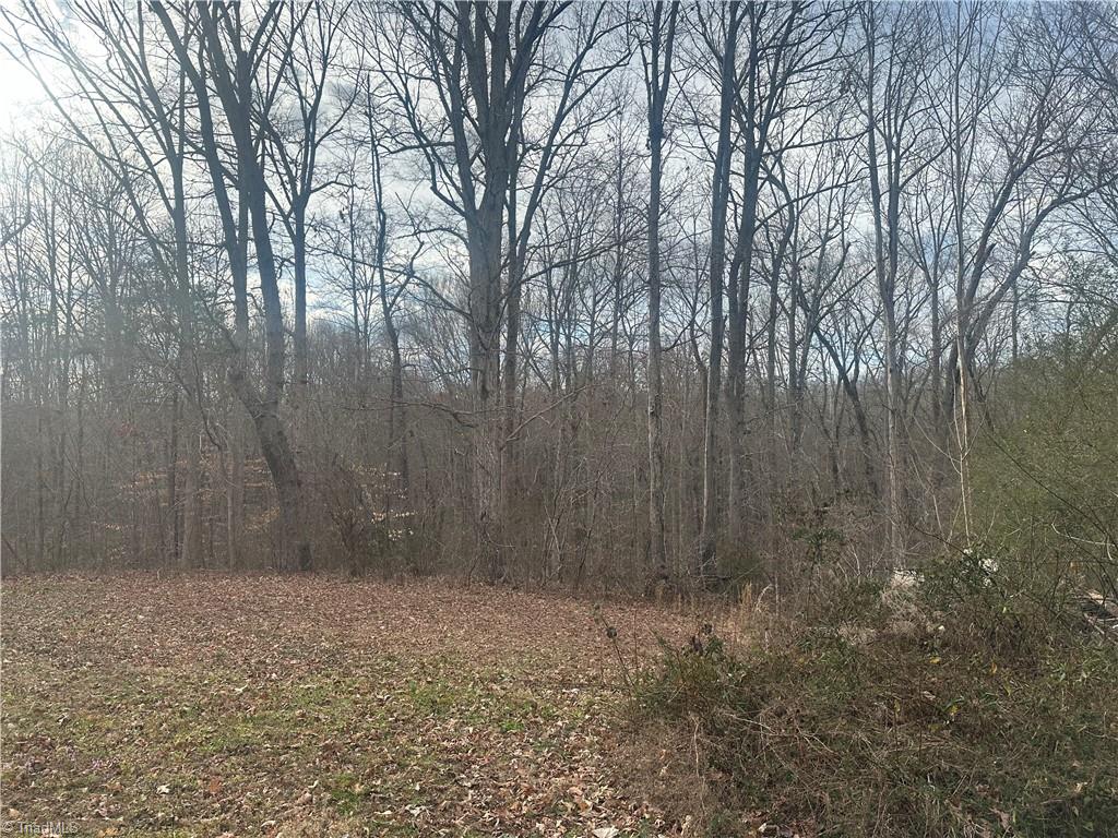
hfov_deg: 71.6
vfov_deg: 56.8
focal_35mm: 24
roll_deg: -0.5
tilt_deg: +5.6
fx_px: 775
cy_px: 419
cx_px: 559
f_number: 1.78
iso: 80
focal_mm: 6.86
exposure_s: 1/2110
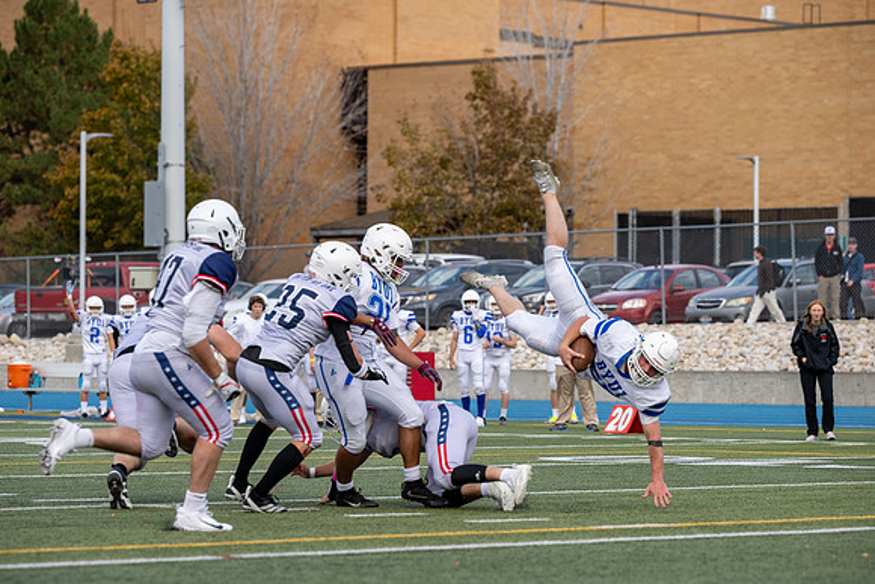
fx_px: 3570
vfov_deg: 9.3
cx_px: 443
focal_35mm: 147
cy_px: 330
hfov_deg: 14.0
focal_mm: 130
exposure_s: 1/1000
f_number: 4
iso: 200
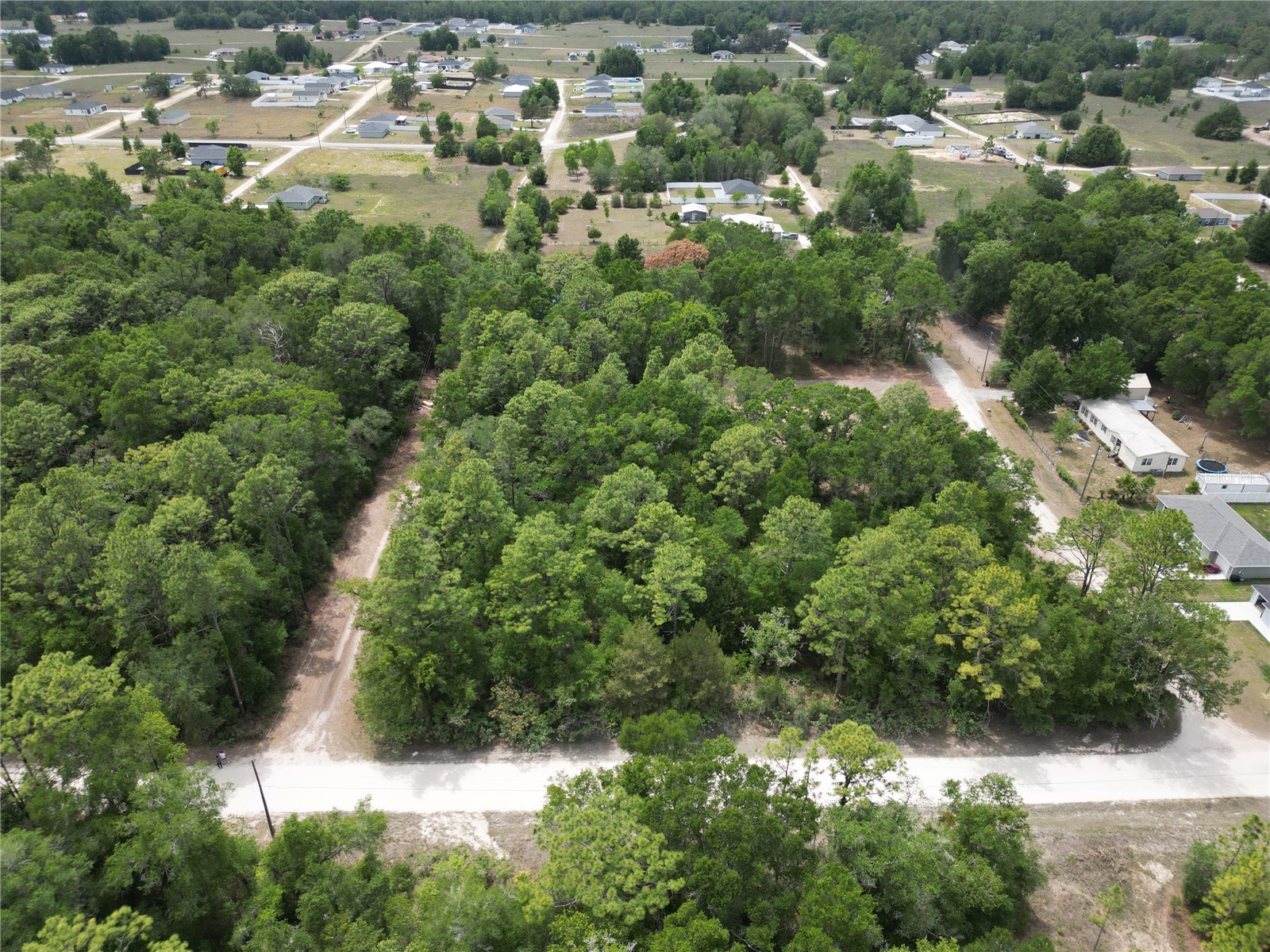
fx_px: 881
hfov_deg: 71.6
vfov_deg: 56.8
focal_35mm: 24
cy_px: 476
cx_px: 635
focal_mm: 6.72
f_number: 1.7
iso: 200
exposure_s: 1/2500
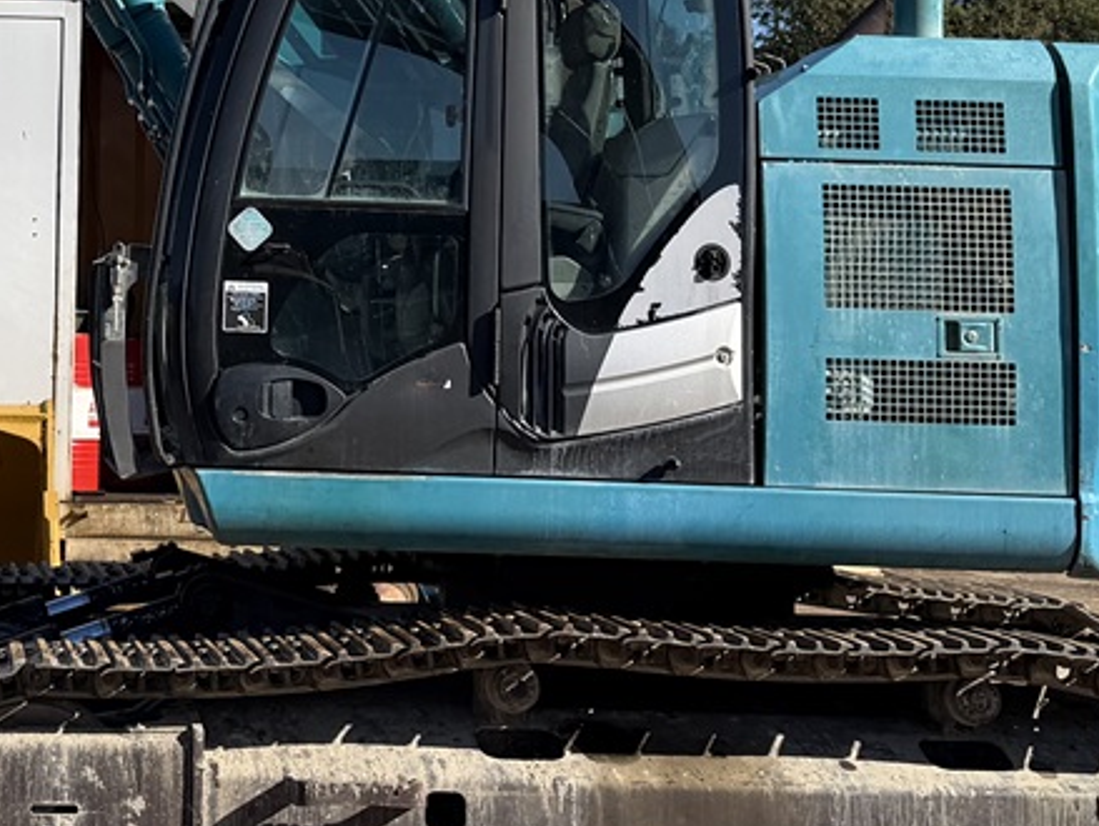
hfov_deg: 24.3
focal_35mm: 78
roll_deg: -1.3
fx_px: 2478
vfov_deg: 18.7
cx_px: 98
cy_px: 159
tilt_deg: +4.0
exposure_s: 1/3425
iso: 80
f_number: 1.78
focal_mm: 6.76
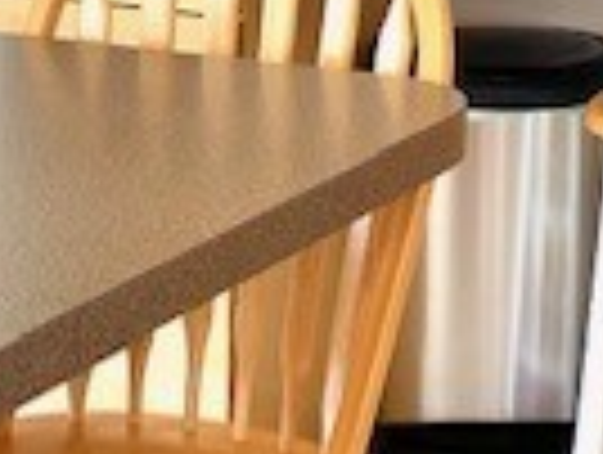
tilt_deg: +4.0
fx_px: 2164
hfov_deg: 15.7
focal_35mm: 124
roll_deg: -1.2
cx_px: 504
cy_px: -575
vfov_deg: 10.6
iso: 64
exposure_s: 1/60
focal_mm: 4.25
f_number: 1.8
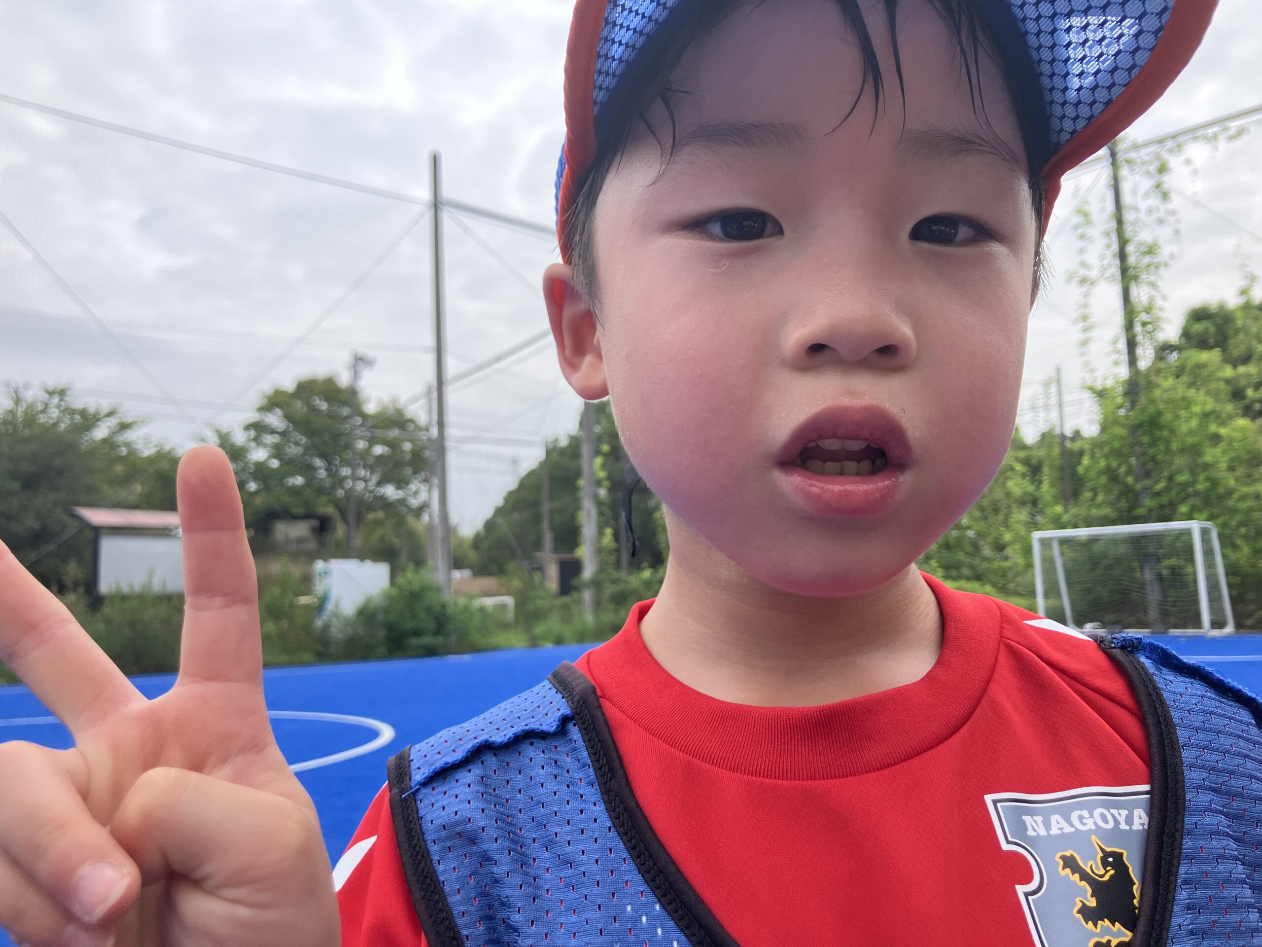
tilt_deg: +7.3
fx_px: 1021
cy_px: 474
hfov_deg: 63.4
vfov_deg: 49.7
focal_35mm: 28
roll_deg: +0.5
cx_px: 631
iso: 32
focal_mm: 3.99
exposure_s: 1/725
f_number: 1.8
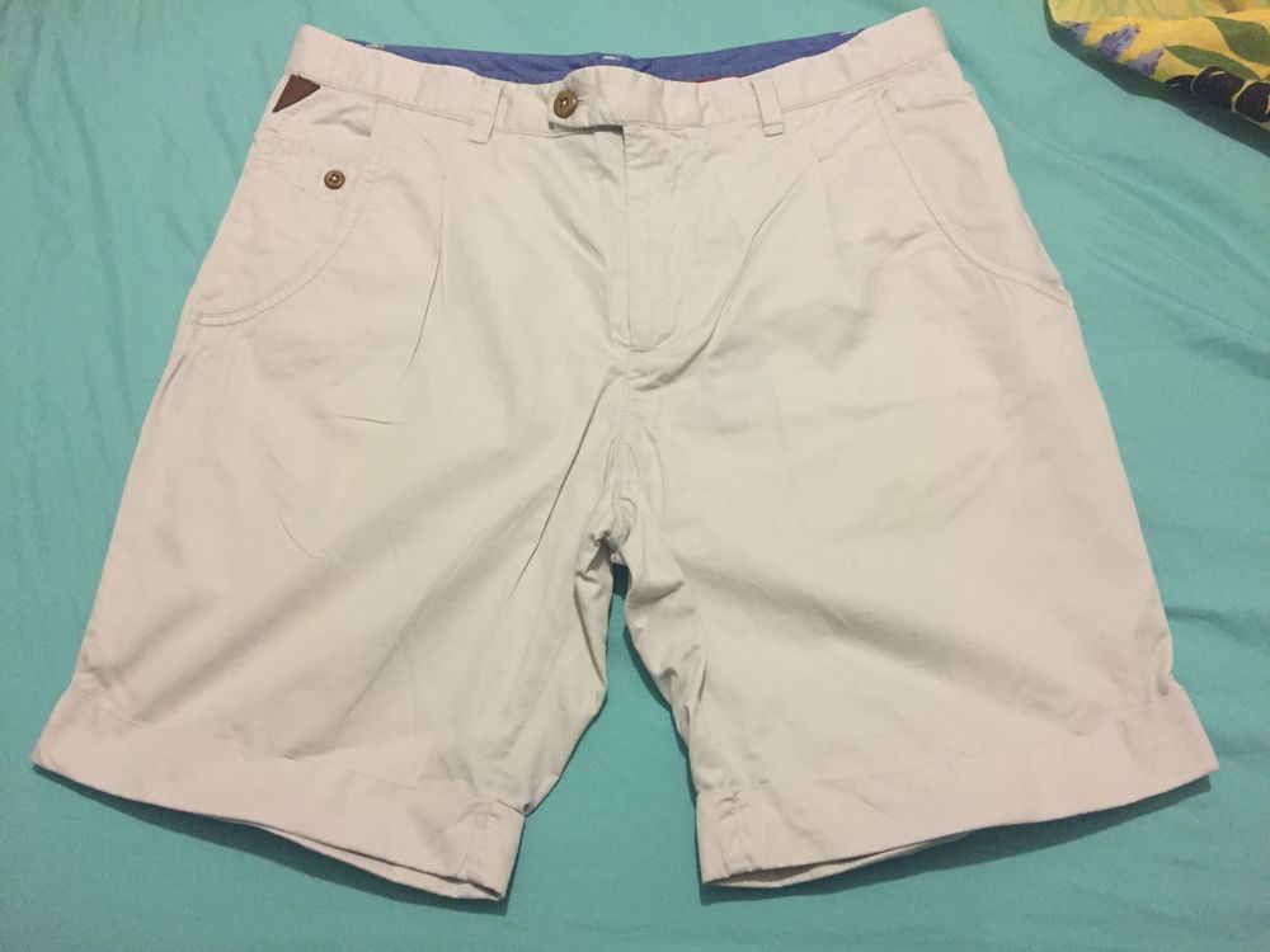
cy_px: 476
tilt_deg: -70.9
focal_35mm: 29
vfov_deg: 48.2
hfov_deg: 61.7
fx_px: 1064
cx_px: 635
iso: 320
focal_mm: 4.15
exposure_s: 1/33
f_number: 2.2
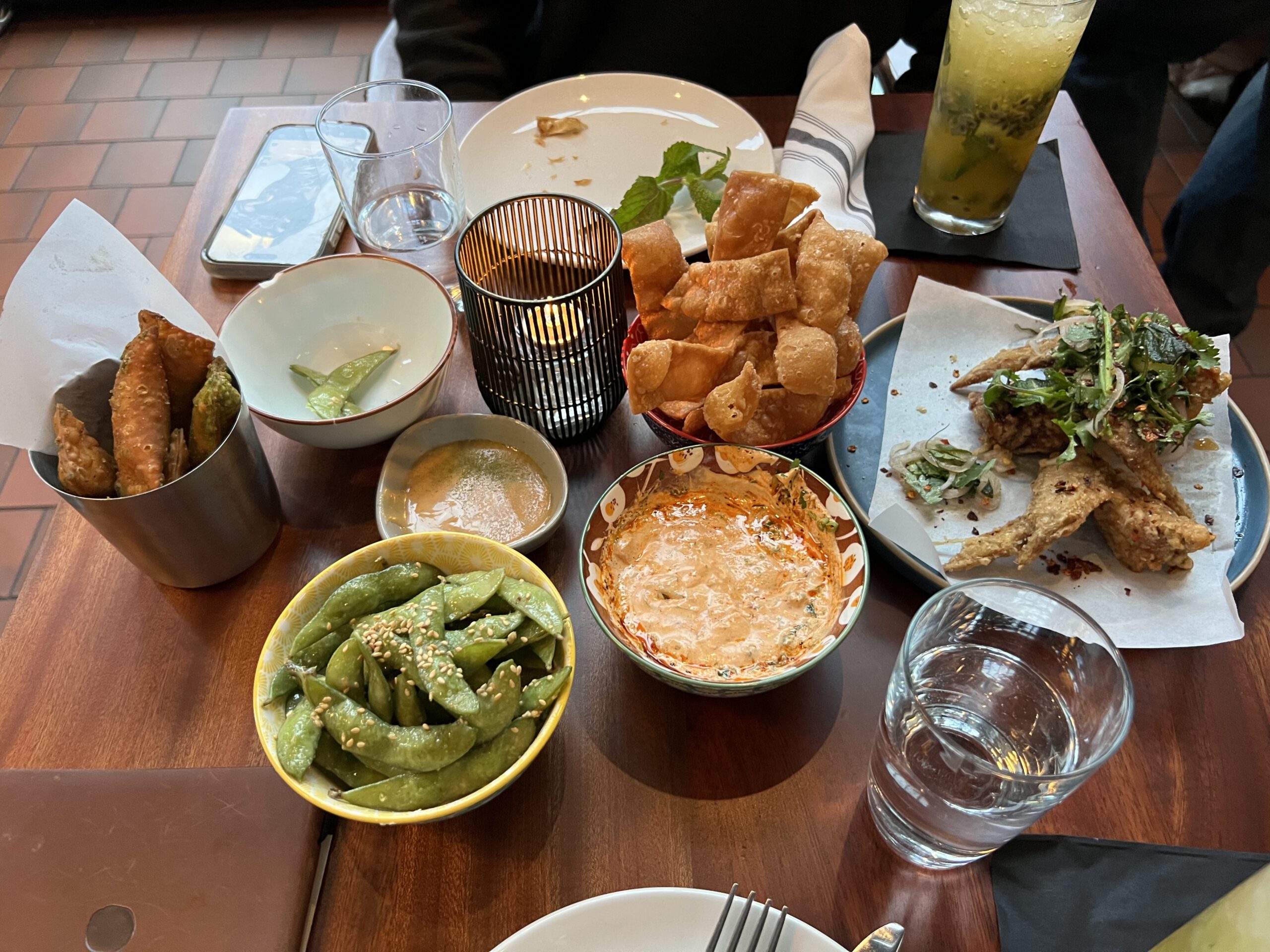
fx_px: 954
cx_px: 635
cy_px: 476
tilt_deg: -52.1
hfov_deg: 67.3
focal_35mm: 26
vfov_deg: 53.1
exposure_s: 1/40
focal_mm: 5.7
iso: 400
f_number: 1.5
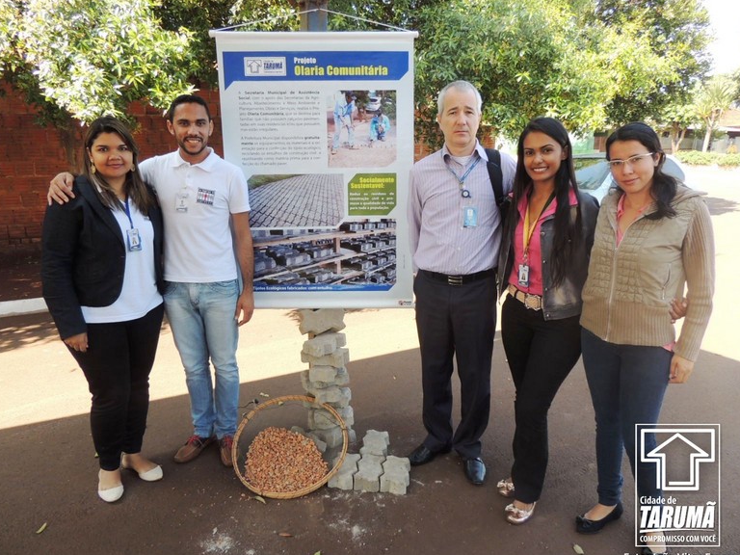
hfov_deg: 69.4
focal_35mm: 25
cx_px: 363
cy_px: 283
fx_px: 534
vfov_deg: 54.9
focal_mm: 4.3
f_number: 3
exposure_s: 1/160
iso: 100
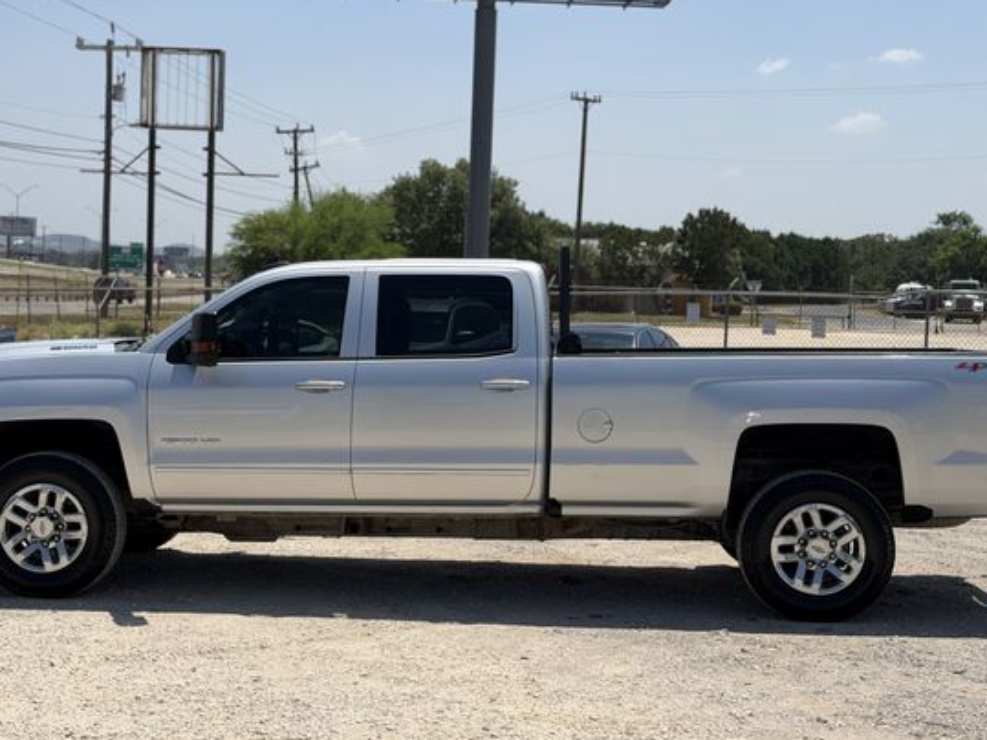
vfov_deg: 25.6
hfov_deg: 33.8
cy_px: 354
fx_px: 1625
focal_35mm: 57
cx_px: 456
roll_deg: -1.7
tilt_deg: -2.6
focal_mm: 6.76
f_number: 1.78
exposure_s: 1/7874
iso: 64
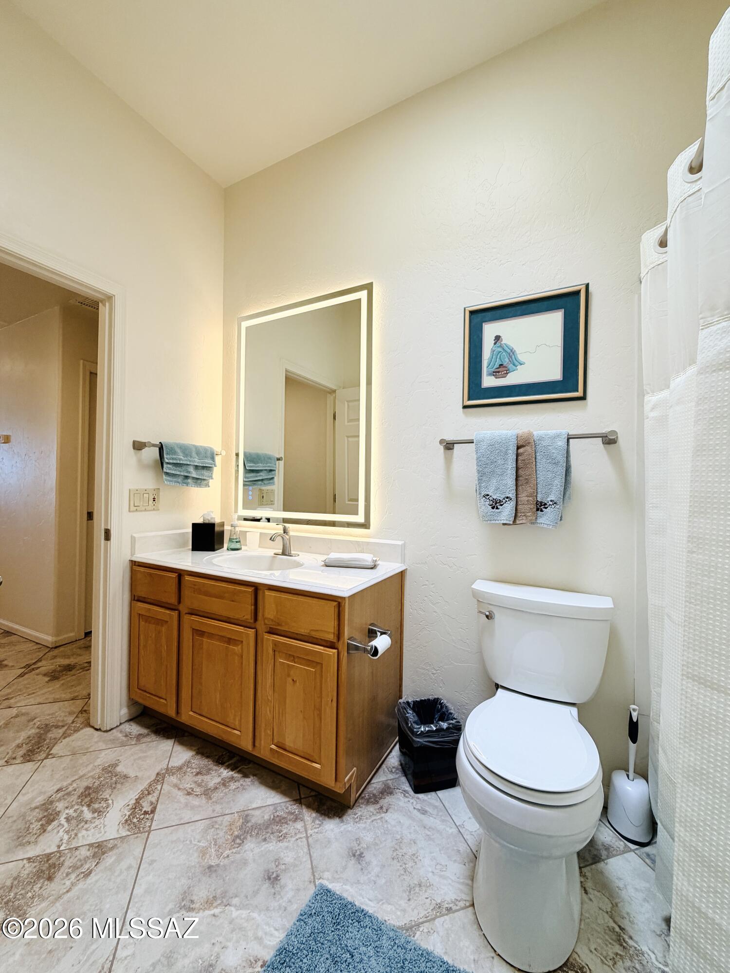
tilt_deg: +1.0
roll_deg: -1.3
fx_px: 394
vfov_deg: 102.1
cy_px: 486
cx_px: 365
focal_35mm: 14
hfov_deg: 85.7
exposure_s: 1/120
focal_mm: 2.22
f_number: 2.2
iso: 100
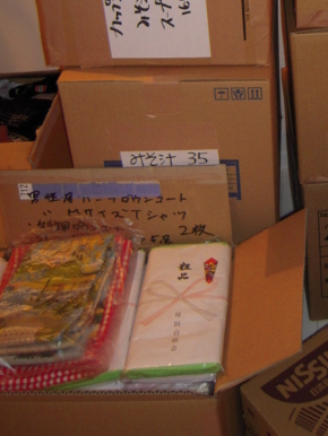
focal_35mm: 58
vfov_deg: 30.9
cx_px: 314
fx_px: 732
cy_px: 3
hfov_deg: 24.3
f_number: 2.7
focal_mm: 5
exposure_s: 1/20
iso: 200
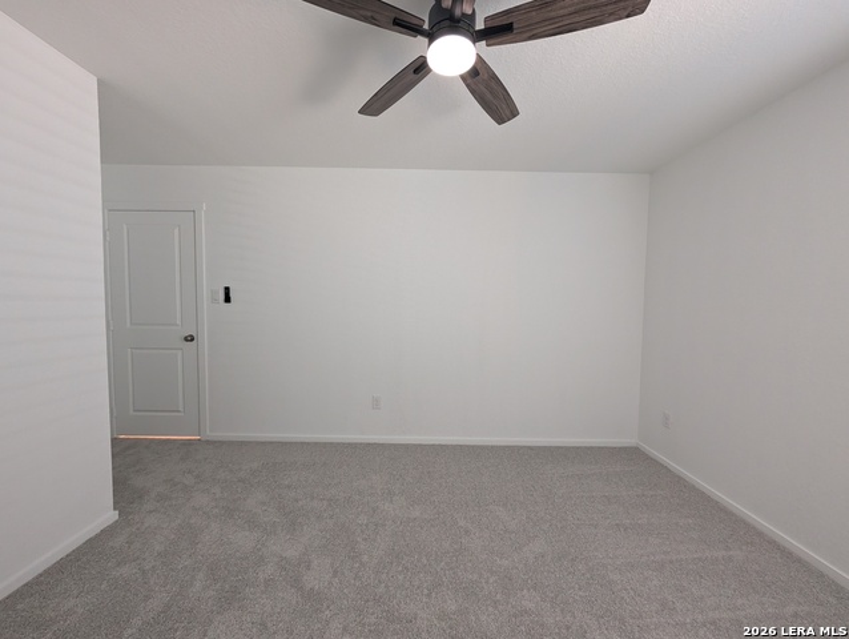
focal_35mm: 12
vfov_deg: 94.6
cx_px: 424
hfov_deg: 110.5
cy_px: 320
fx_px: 295
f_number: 1.7
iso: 358
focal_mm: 2.02
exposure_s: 1/93.9
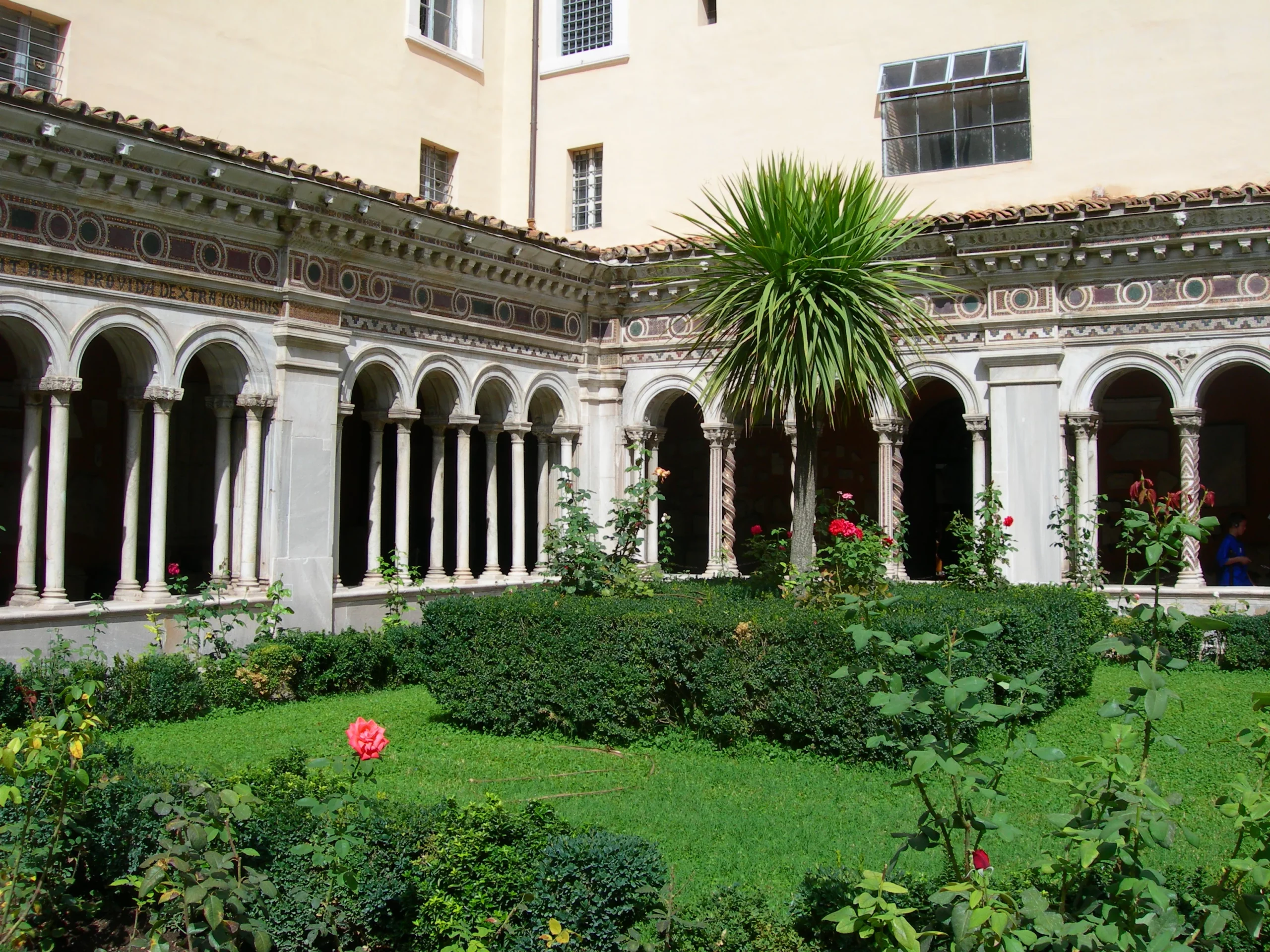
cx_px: 635
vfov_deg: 37.7
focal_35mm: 38
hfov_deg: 49.0
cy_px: 476
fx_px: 1394
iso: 50
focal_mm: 7.8
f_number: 4.8
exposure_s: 1/492
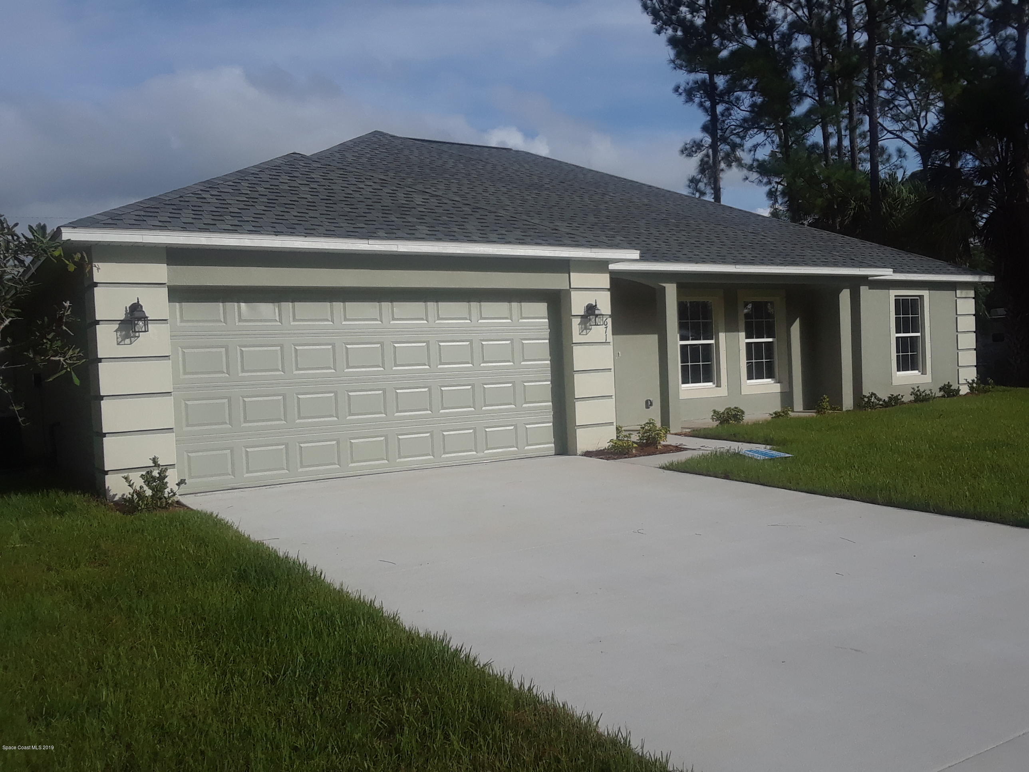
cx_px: 514
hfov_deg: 60.0
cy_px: 386
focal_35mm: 30
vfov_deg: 46.8
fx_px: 892
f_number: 1.9
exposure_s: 1/2950
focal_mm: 2.47
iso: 40
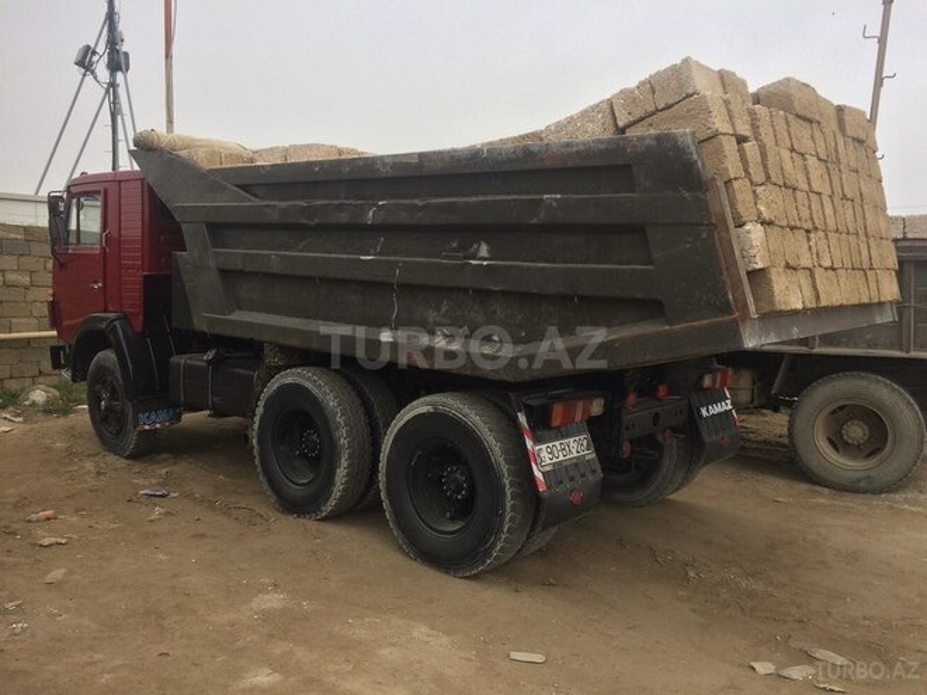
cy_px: 348
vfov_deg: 48.2
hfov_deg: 61.7
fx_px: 777
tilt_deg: -5.2
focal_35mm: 29
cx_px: 464
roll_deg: +0.4
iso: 40
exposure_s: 1/100
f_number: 2.2
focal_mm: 4.15
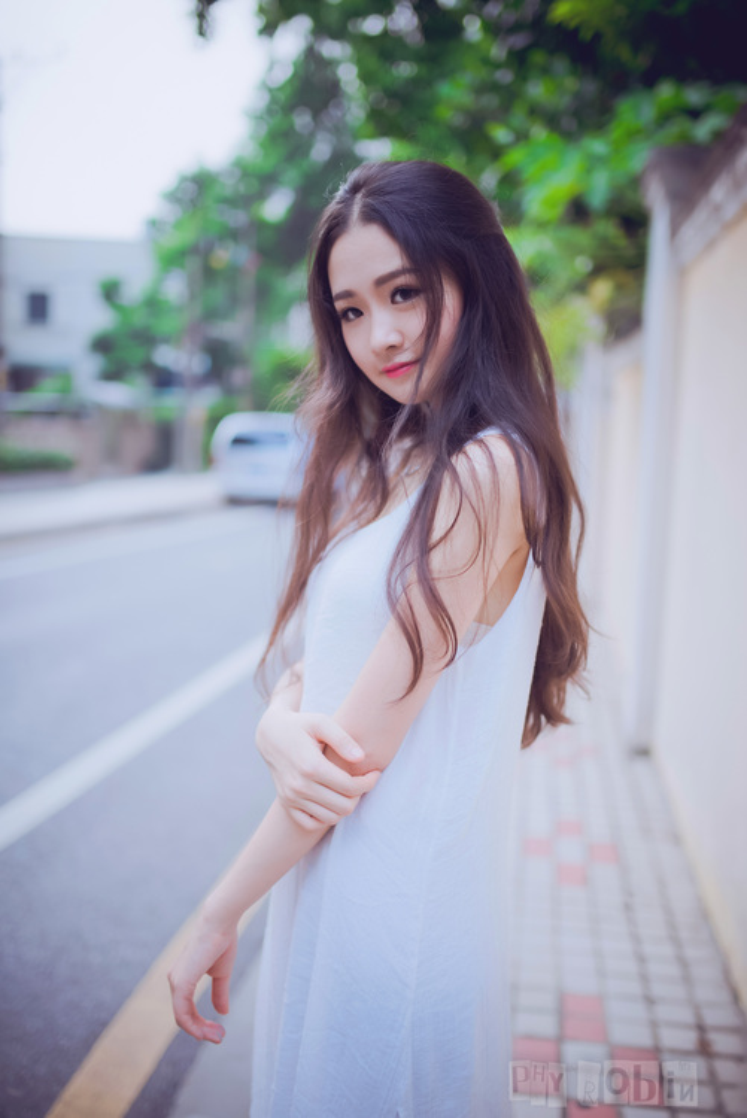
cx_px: 374
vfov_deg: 54.4
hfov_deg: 37.9
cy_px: 559
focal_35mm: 35
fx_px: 1088
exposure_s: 1/1000
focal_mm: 35
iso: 160
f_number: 1.4
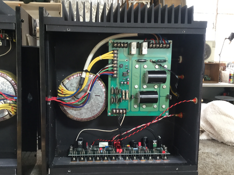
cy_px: 95
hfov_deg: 51.3
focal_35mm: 36
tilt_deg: -10.8
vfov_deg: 39.6
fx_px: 243
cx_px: 108
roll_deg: -2.4
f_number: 2.4
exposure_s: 1/33
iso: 80
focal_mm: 3.3
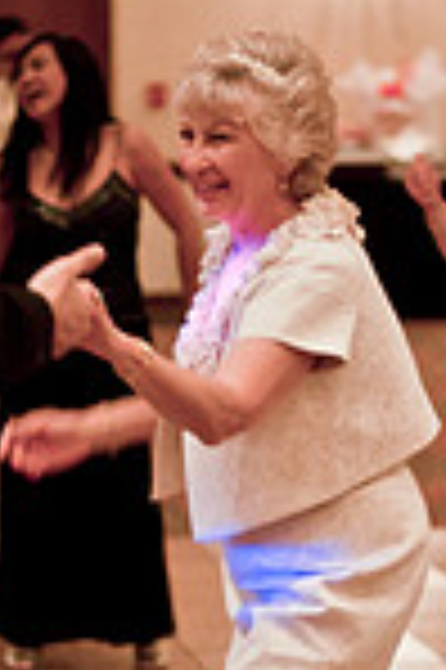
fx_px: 2812
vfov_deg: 13.5
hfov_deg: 9.1
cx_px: 291
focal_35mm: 151
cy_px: 553
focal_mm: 50
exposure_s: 1/80
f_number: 1.4
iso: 2500
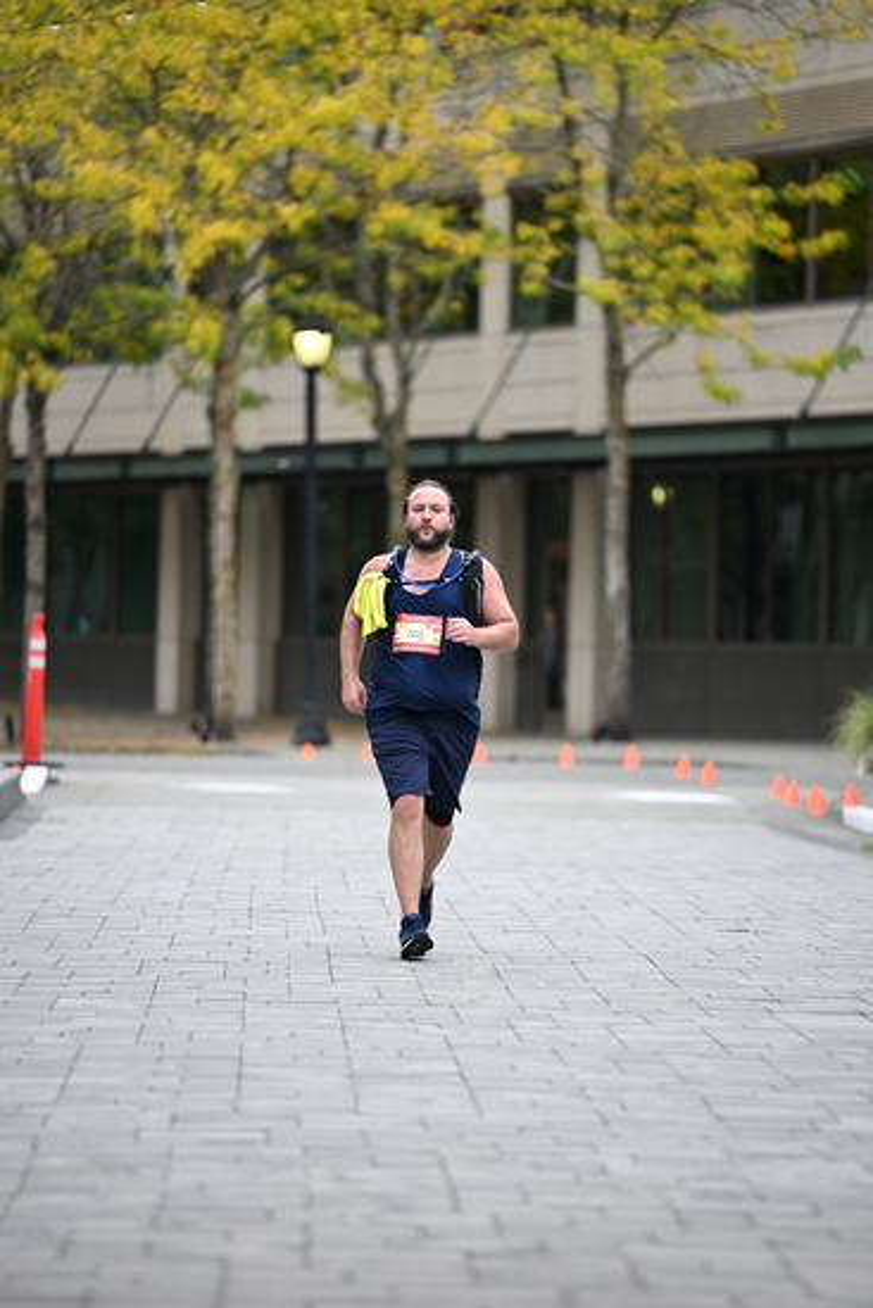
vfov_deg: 10.3
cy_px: 654
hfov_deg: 6.9
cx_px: 436
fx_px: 7270
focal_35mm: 200
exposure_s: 1/1250
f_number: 2.8
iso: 400
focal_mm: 200
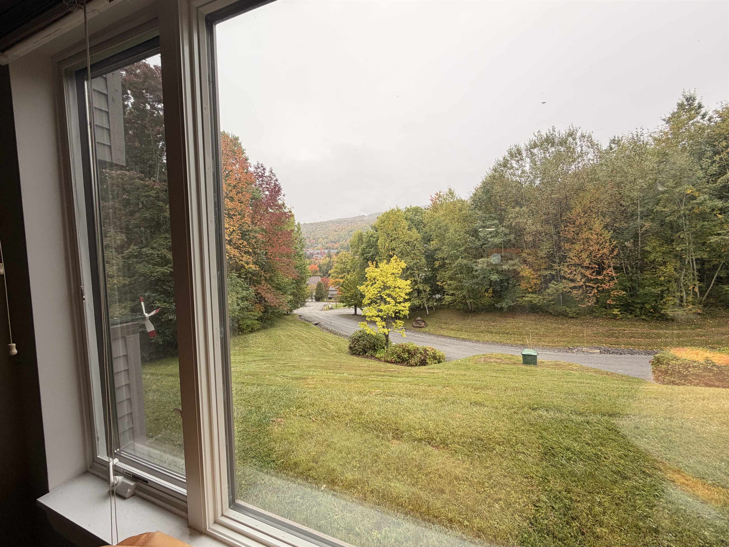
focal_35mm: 14
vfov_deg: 85.7
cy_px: 274
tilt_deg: -4.5
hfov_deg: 102.1
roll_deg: +1.4
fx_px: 295
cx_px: 364
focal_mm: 2.22
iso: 40
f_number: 2.2
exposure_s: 1/203
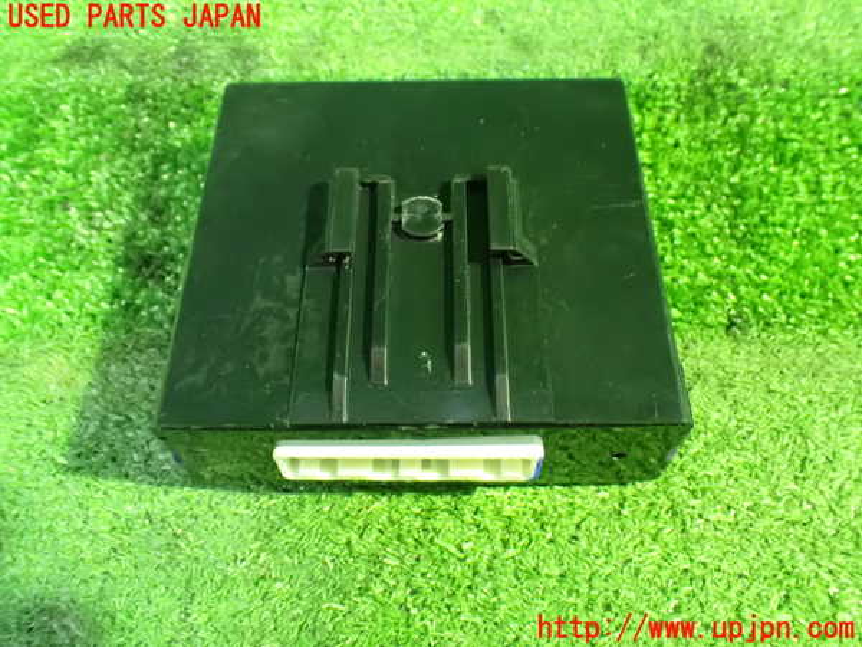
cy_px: 324
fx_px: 797
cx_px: 431
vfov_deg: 44.2
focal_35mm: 32
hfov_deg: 56.8
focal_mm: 5.79
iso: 1600
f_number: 2.4
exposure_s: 1/20
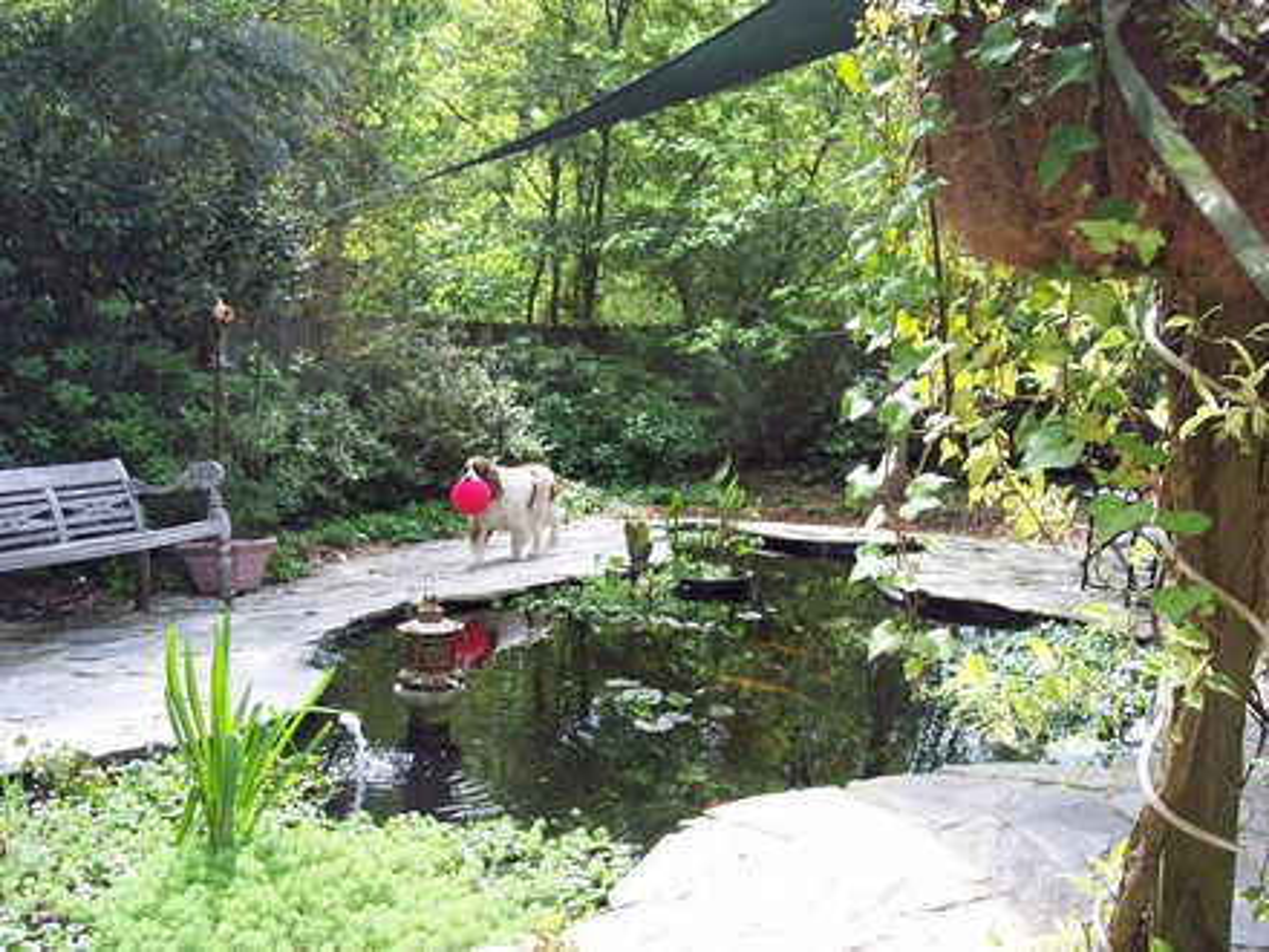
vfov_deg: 36.8
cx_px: 634
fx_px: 1430
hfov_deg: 47.9
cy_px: 476
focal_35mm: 39
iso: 100
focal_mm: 8
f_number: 3.4
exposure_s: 1/125
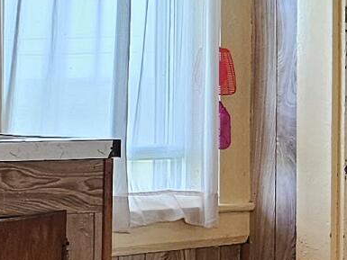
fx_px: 1795
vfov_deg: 8.3
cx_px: 635
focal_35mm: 179
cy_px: 183
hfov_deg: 10.4
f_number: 1.7
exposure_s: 1/120
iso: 200
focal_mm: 6.3
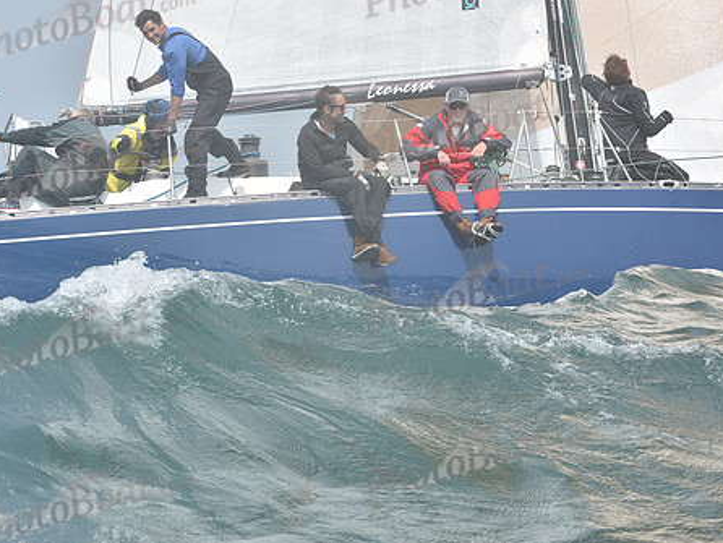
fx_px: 2403
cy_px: 233
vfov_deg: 12.9
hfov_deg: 17.1
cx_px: 280
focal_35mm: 115
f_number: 11
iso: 320
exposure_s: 1/800
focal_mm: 92
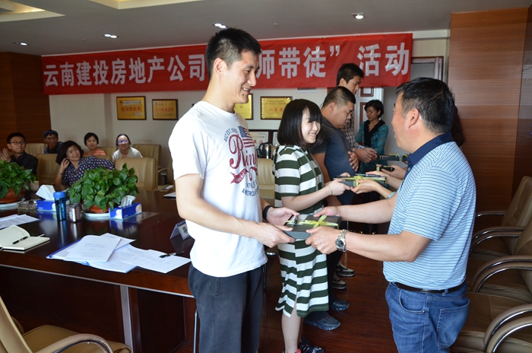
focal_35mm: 27
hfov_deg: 67.5
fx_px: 398
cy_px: 176
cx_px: 266
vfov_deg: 47.8
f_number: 4.5
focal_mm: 18
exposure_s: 1/80
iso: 1250
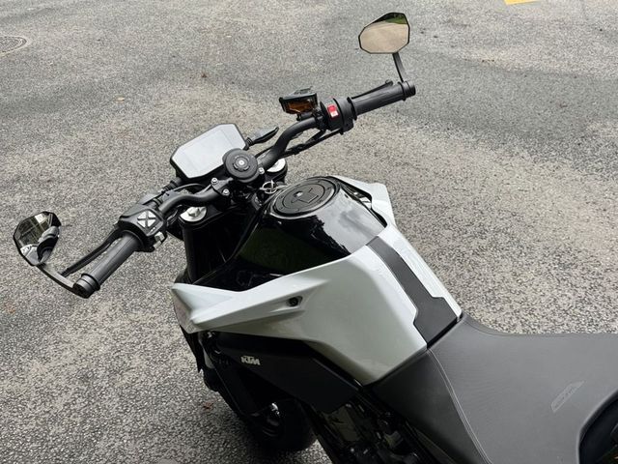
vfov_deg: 30.3
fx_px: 857
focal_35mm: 48
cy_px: 232
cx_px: 309
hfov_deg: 39.7
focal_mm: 6.76
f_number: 1.78
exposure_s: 1/197
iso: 50
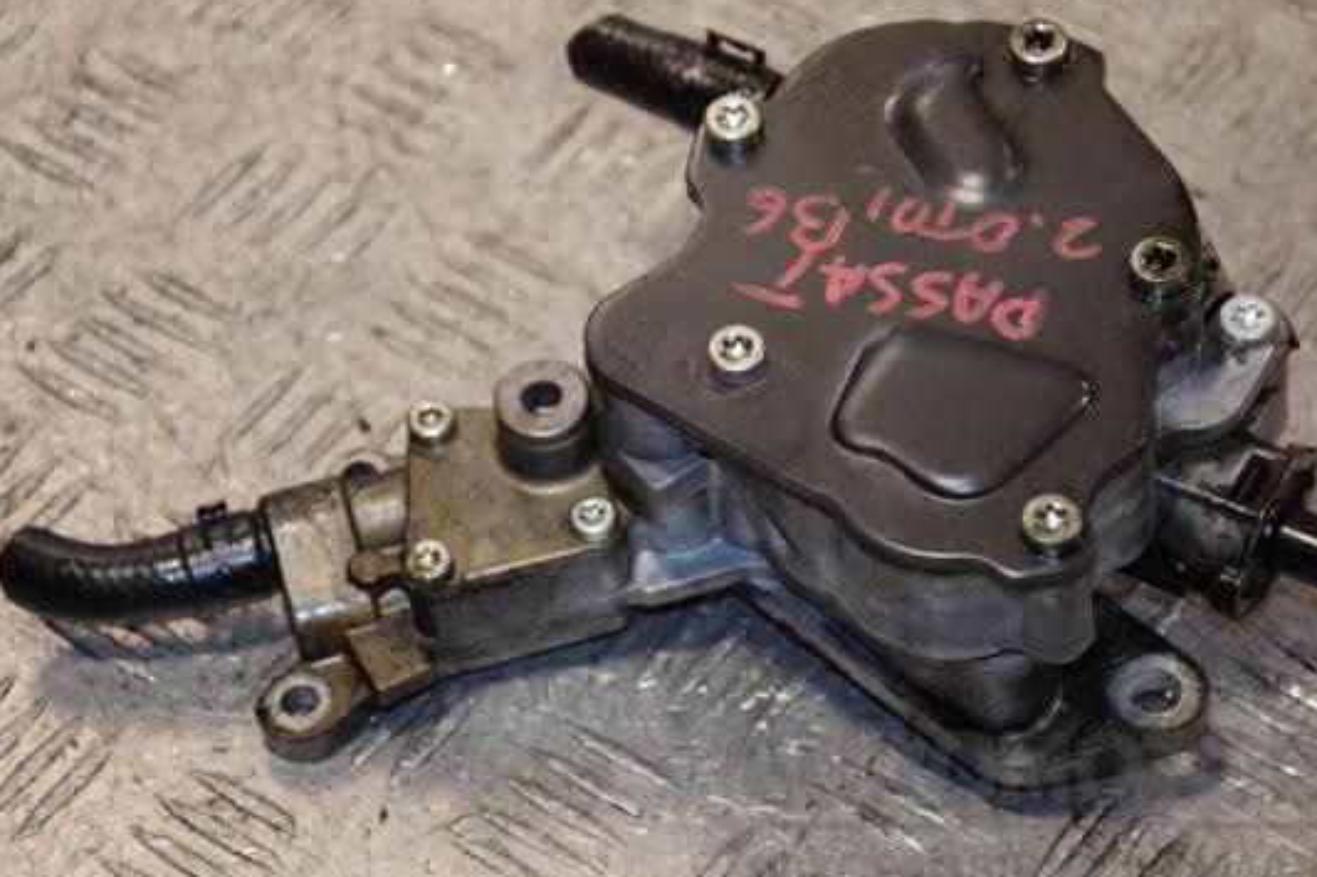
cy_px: 440
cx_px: 697
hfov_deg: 14.3
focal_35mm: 144
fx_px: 5250
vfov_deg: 9.6
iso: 800
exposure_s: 1/160
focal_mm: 85
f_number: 5.6
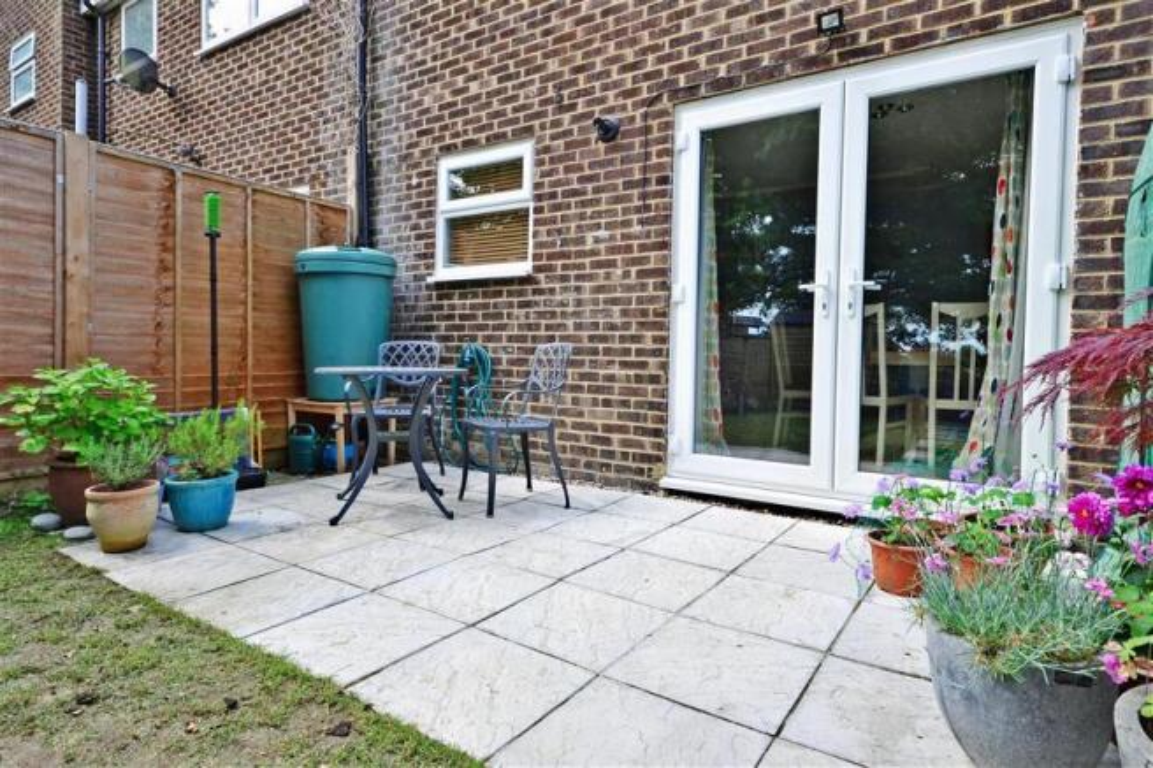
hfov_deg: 81.2
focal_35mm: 21
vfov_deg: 59.5
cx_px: 576
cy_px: 384
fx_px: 672
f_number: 11
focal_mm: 14
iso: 200
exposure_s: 1/50
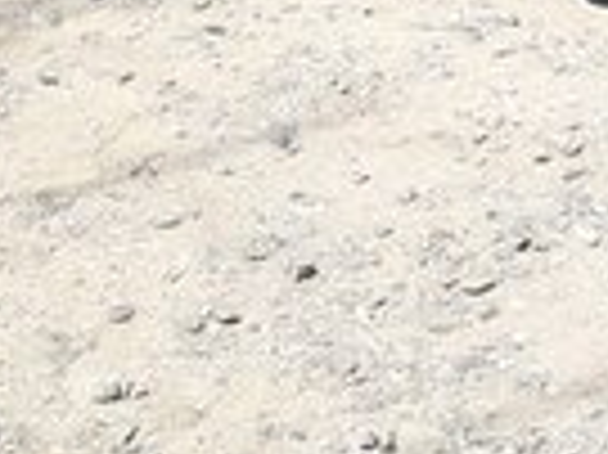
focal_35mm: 132
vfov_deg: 10.5
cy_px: -389
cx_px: 995
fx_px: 2316
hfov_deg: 13.8
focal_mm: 3.6
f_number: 1.9
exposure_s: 1/1035
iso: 40
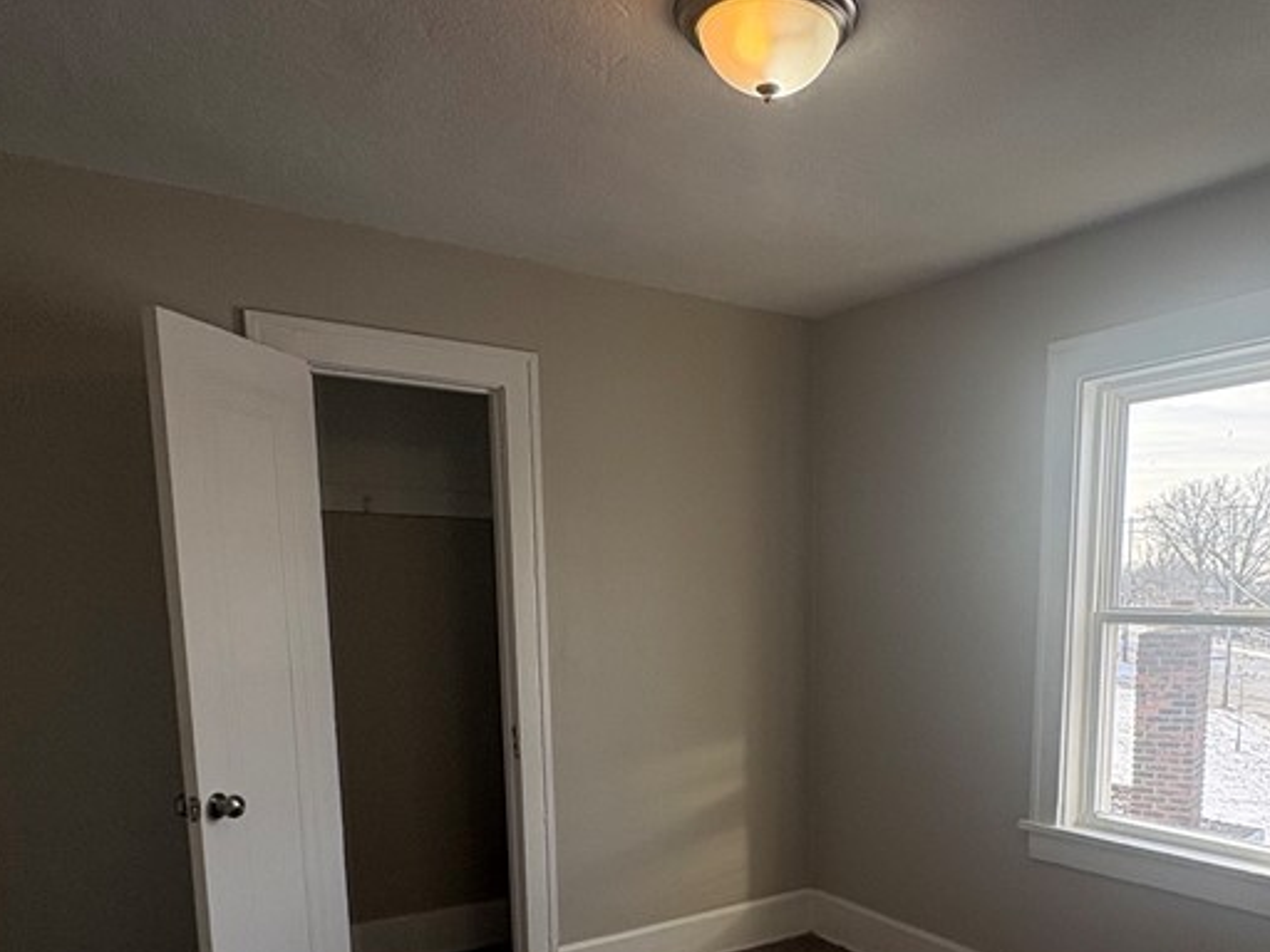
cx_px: 762
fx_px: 1027
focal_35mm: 28
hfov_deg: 62.9
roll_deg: +0.5
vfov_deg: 47.3
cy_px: 751
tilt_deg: -9.1
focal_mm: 2.22
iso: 40
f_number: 2.2
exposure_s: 1/335
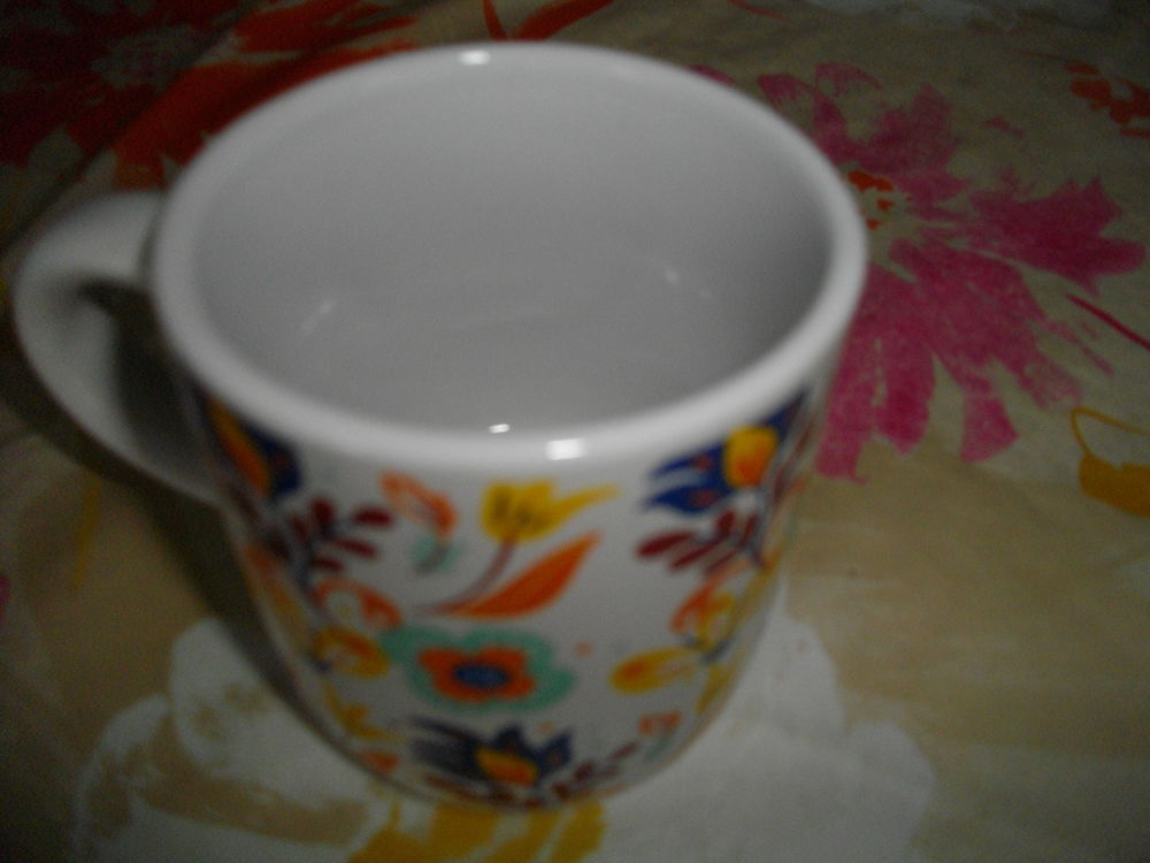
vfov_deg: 44.2
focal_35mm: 32
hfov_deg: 56.8
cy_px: 432
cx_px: 575
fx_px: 1063
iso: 200
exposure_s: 1/50
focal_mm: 5.7
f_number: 2.9
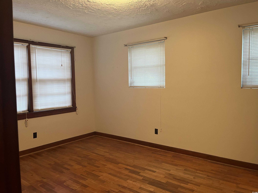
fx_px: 194
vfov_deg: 53.1
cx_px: 129
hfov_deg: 67.3
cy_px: 96
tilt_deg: -3.7
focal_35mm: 26
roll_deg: +1.8
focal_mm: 5.1
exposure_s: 1/60
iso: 200
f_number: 1.6
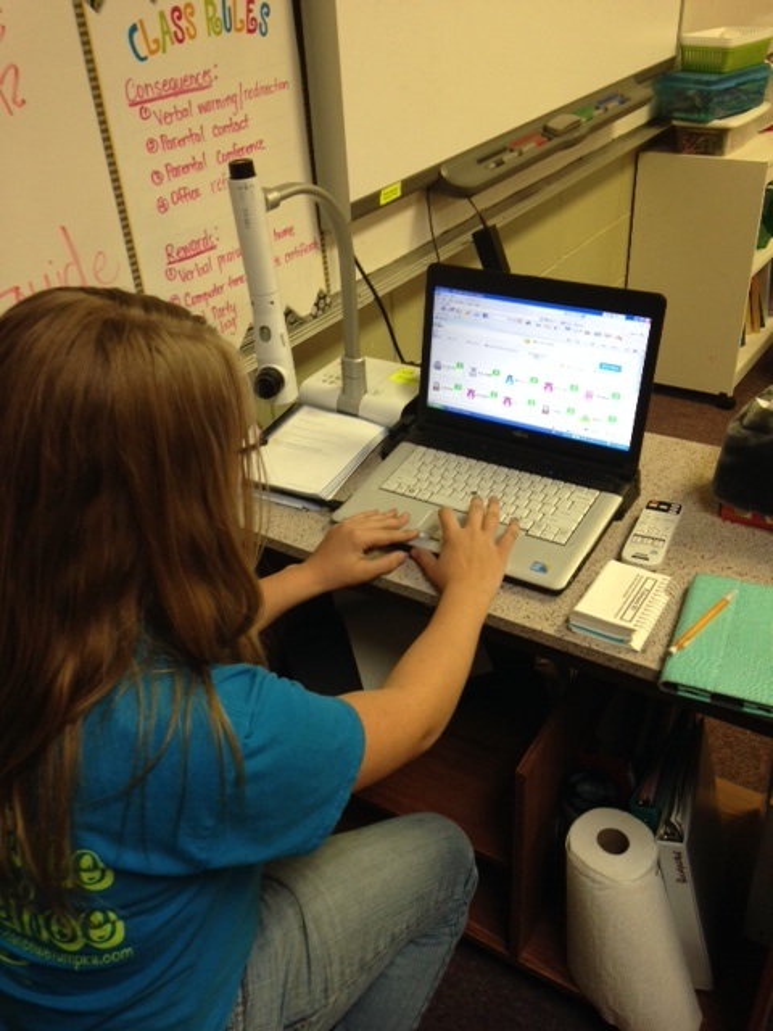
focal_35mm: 33
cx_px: 386
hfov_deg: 42.9
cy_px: 516
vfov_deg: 55.4
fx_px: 983
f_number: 2.4
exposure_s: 1/20
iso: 100
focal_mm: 4.12
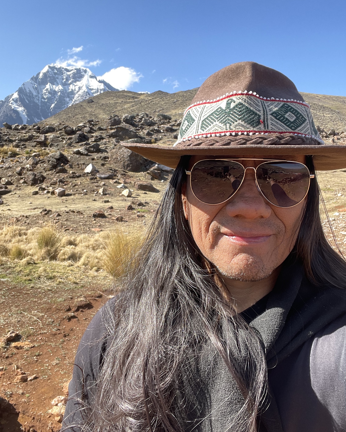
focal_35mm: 32
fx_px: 410
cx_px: 172
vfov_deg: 55.6
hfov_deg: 45.8
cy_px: 208
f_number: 2.2
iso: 25
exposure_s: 1/152
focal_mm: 2.71
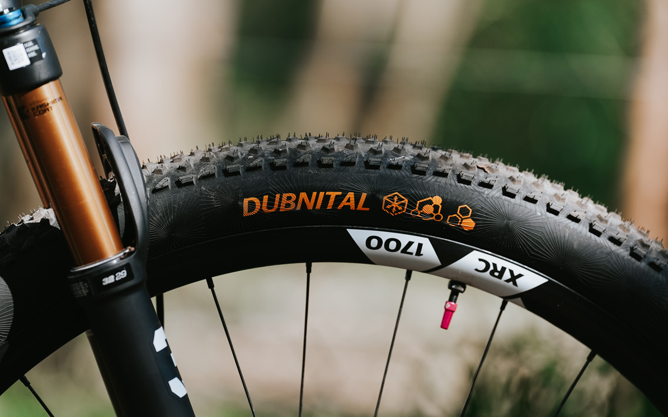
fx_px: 3732
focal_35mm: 205
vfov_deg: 6.4
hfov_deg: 10.2
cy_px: 206
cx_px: 335
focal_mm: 200
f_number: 3.5
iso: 160
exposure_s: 1/800
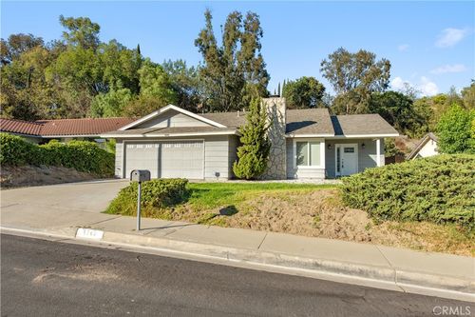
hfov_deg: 78.6
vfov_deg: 57.2
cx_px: 238
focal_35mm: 22
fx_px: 290
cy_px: 158
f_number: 10
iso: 200
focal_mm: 22
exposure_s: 1/400
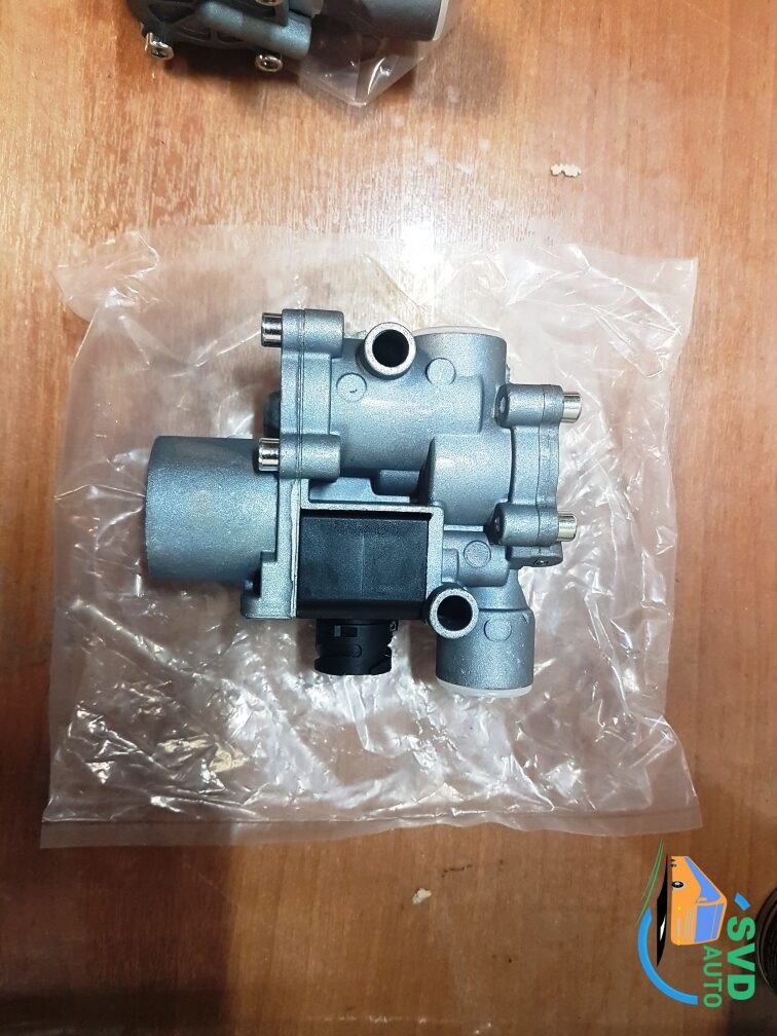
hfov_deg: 53.1
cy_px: 518
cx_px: 388
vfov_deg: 67.3
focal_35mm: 26
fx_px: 778
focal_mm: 4.2
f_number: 1.7
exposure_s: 1/33
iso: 160
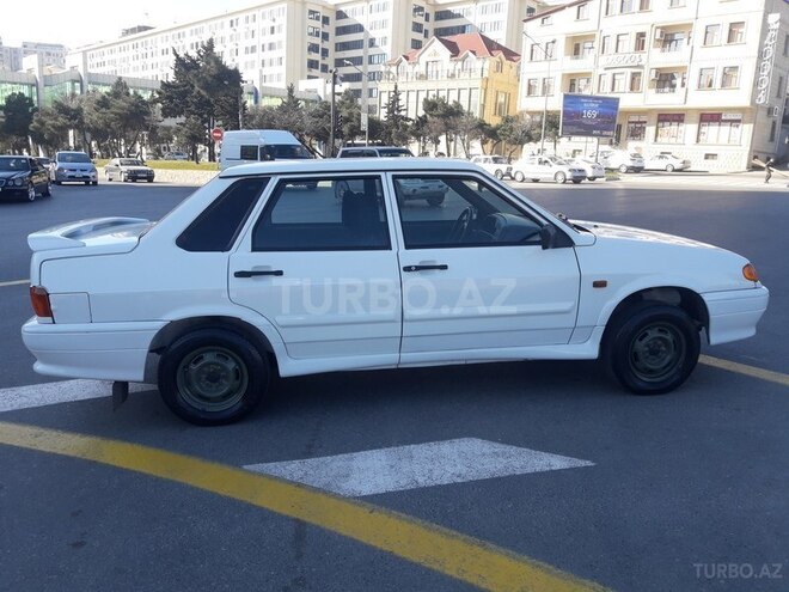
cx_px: 394
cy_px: 296
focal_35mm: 28
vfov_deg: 49.7
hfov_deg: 63.4
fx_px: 638
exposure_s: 1/504
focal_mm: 3.7
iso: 40
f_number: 1.9
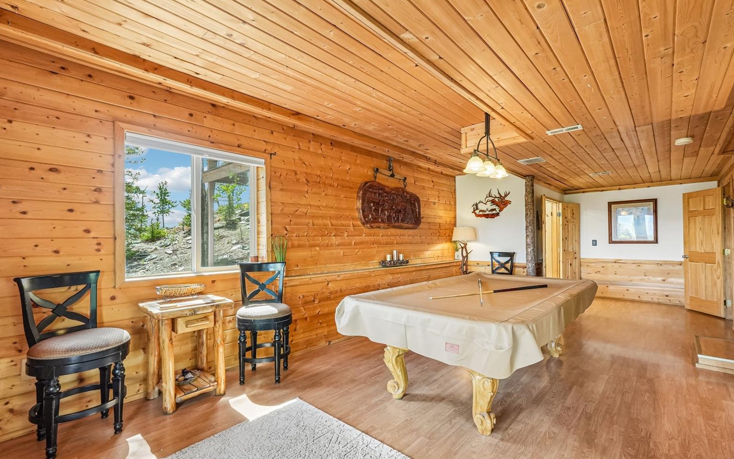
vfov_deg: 71.2
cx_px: 376
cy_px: 239
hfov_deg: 97.8
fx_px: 320
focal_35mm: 16
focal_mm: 10
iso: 800
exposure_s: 1/13
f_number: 8
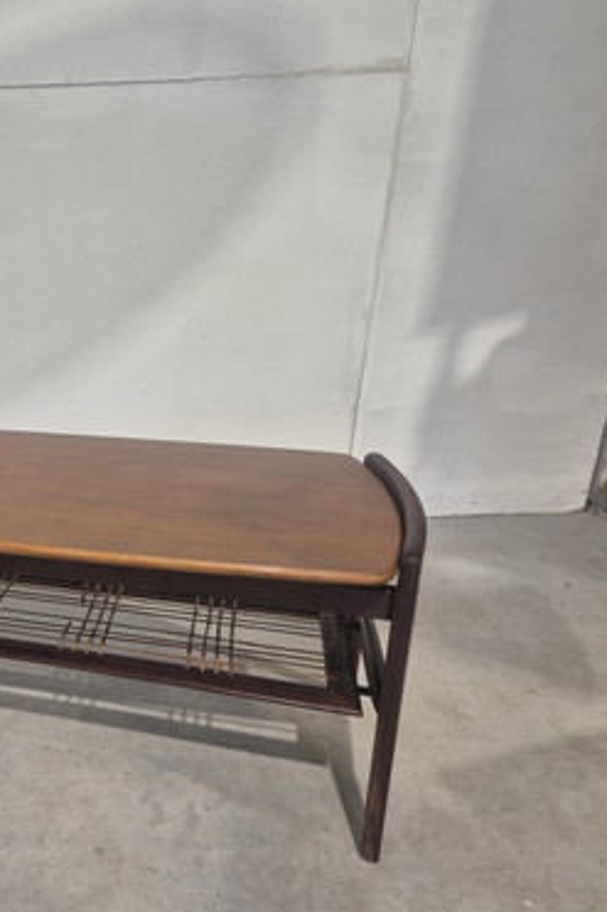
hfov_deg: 35.8
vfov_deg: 57.2
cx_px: -10
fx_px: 835
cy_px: 457
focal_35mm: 33
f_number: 1.8
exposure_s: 1/100
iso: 160
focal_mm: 5.4
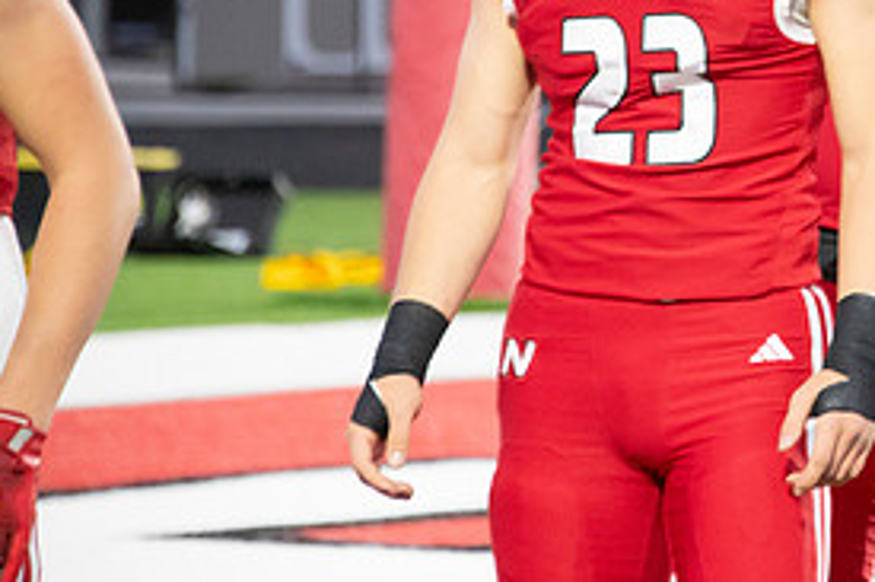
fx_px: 10760
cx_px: 875
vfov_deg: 3.1
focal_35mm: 443
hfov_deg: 4.6
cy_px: 84
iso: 8000
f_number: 5.6
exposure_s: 1/320
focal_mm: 210
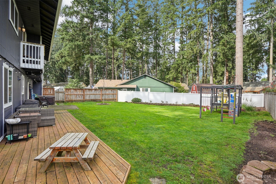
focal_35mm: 16
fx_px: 123
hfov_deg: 96.7
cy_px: 92
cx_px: 138
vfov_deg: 73.7
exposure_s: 1/60
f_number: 8
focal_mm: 16
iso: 100
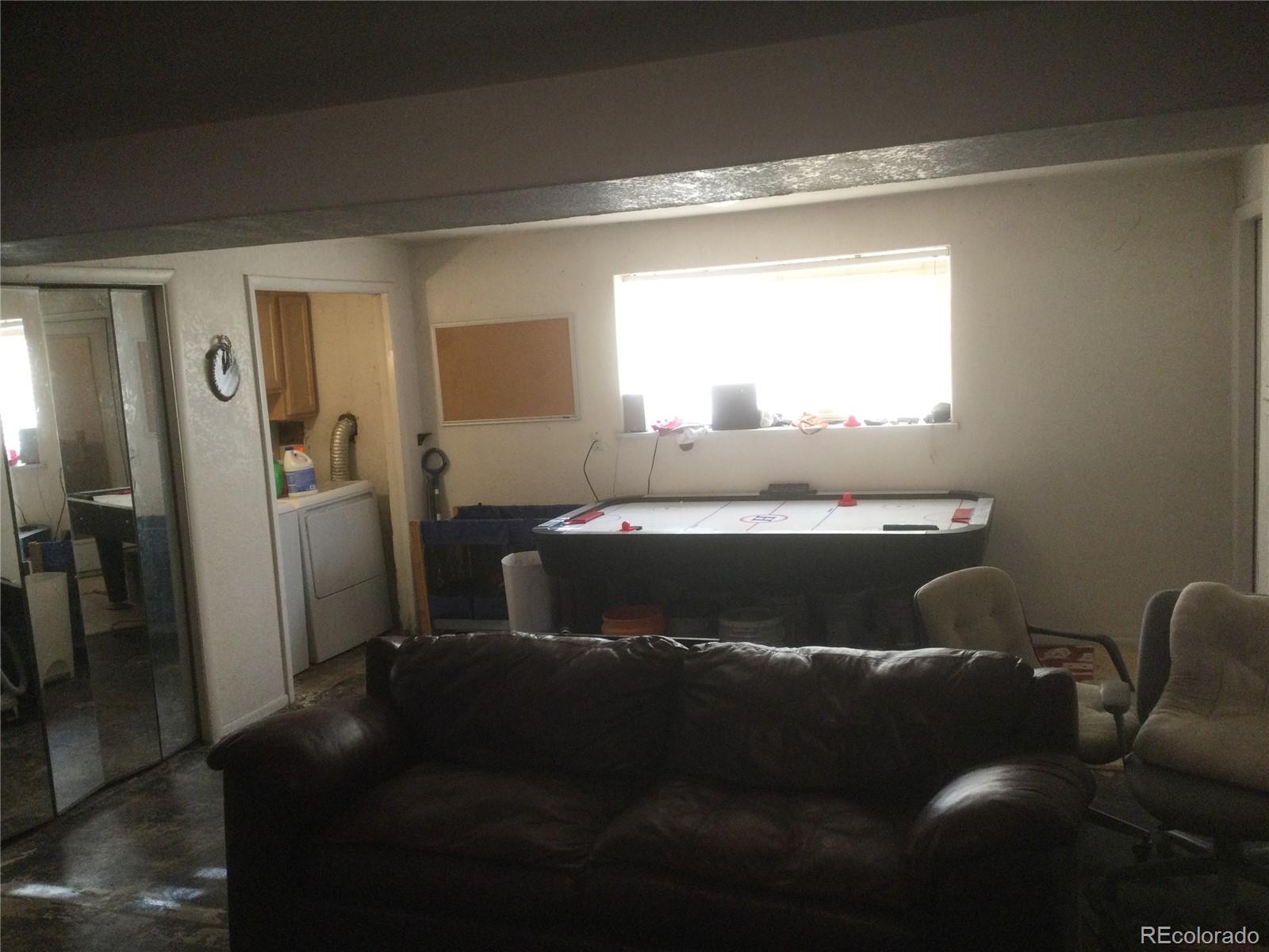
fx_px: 1136
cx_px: 634
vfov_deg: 45.4
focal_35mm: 31
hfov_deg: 58.4
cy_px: 476
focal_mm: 3.3
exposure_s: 1/30
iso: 64
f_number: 2.4
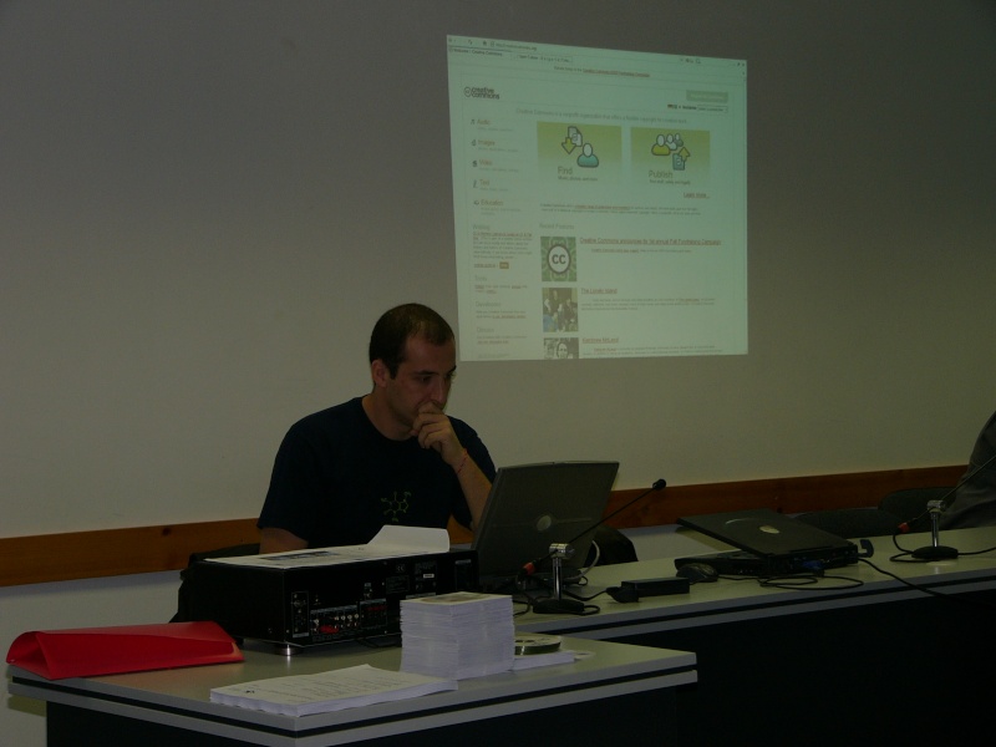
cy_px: 374
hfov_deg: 25.0
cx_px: 498
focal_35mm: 78
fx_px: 2244
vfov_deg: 18.9
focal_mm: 13
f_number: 2.8
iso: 50
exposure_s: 1/80
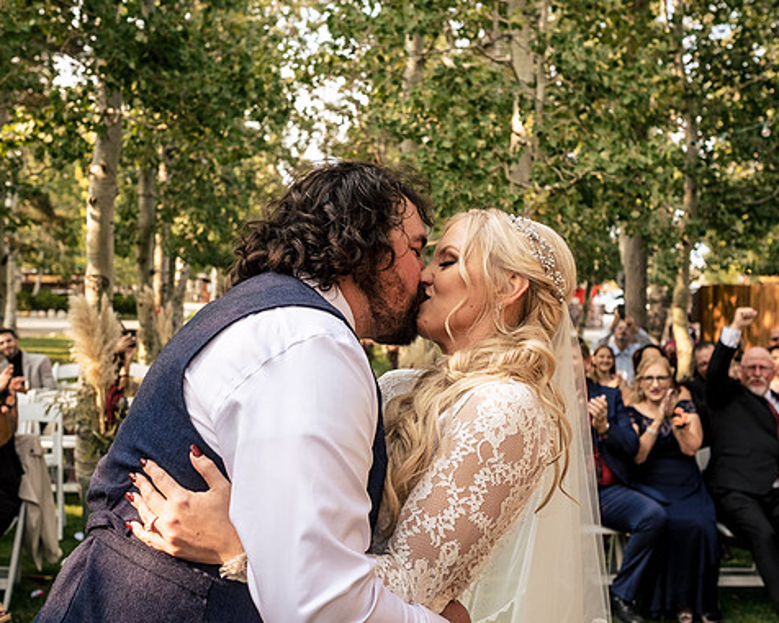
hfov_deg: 45.8
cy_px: 315
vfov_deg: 37.3
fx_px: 922
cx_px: 391
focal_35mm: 40
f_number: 3.6
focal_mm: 23
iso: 200
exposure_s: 1/800
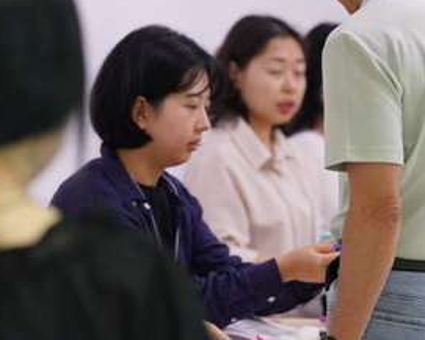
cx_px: 329
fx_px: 4882
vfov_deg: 4.0
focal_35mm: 388
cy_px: 216
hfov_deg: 5.0
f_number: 5
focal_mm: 175
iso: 2000
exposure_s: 1/125
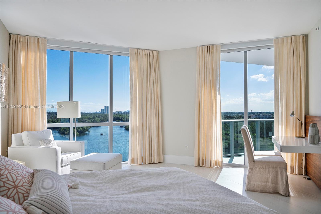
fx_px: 232
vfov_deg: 49.5
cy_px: 107
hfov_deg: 69.4
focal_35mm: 26
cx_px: 160
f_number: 8
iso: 500
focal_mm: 26
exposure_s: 1/1250
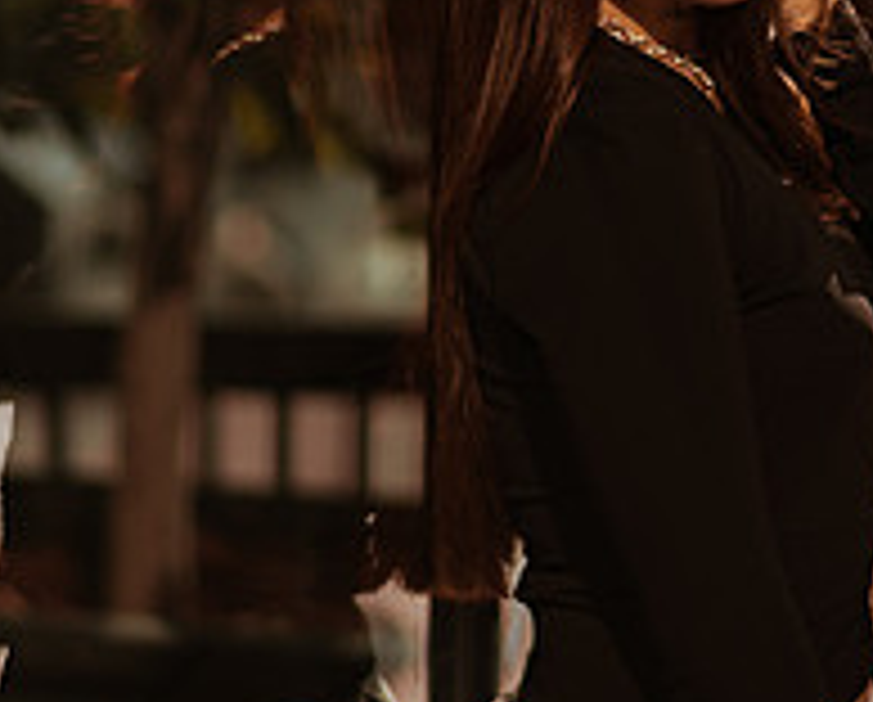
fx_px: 3262
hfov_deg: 15.2
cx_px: 558
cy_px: 122
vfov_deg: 12.2
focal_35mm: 126
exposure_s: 1/8000
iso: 50
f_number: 1.4
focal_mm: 58
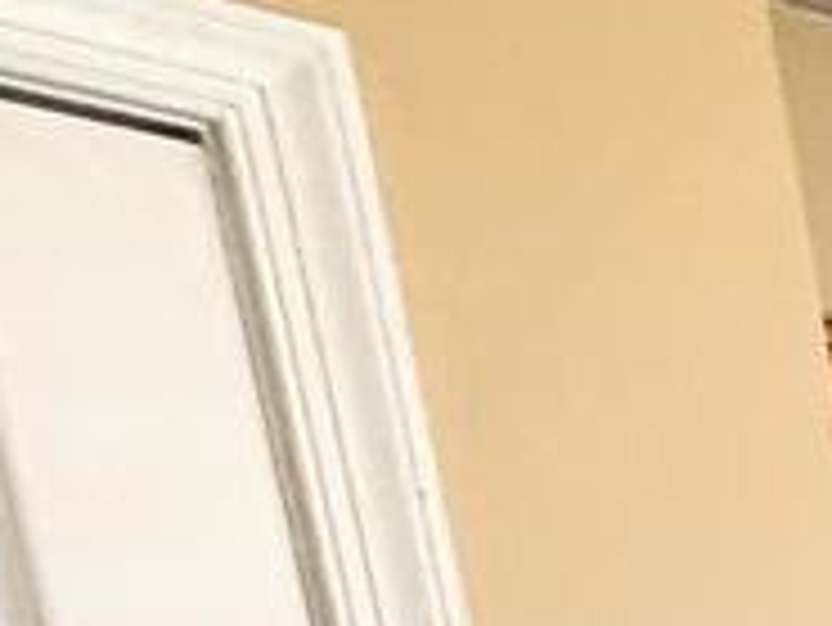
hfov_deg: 9.8
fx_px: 2622
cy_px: 1671
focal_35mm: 109
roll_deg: +2.5
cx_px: 2860
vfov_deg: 10.8
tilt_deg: -12.4
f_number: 2.2
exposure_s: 1/60
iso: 400
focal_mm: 2.22
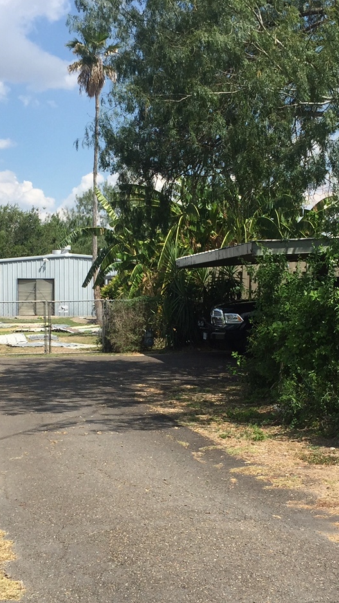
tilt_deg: -3.2
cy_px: 358
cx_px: 146
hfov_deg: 21.8
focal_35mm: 55
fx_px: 879
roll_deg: -1.1
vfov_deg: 37.7
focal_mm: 4.15
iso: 32
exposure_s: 1/2198
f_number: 2.2
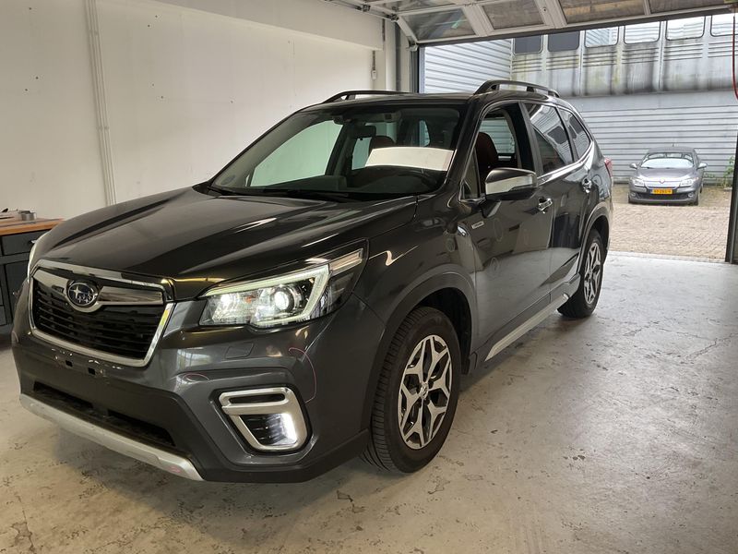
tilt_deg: -10.9
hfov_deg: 61.7
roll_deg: +0.3
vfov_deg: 48.2
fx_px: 618
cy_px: 277
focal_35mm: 29
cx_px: 369
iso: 32
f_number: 1.8
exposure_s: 1/50
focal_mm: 3
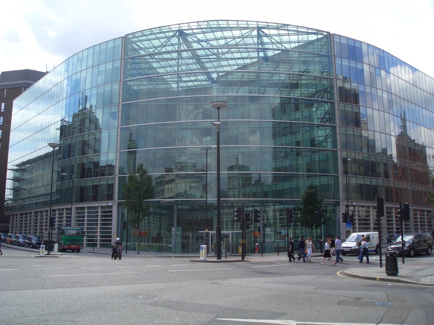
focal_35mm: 36
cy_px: 162
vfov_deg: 39.7
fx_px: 451
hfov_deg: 51.4
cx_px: 217
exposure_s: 1/250
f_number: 4
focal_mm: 4.8
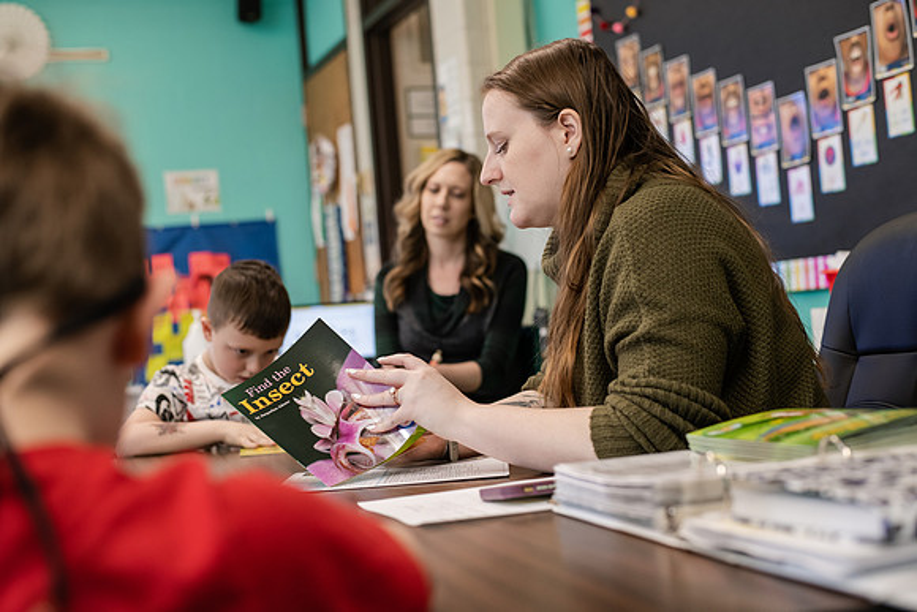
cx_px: 458
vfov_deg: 27.0
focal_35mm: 50
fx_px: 1274
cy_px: 306
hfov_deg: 39.6
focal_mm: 50
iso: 1250
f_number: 3.2
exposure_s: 1/200
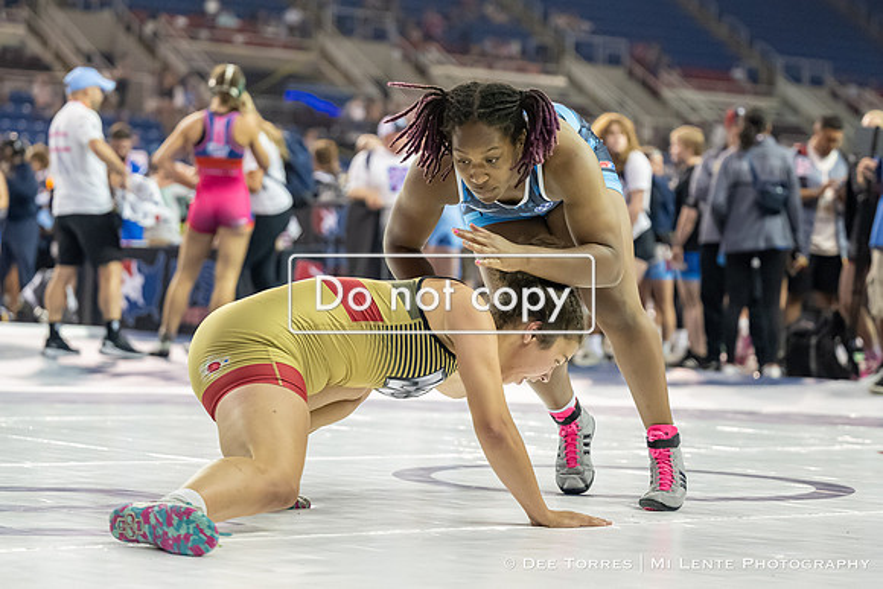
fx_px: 2800
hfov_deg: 17.9
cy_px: 264
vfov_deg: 12.0
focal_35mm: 114
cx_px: 467
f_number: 2.8
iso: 3200
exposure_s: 1/800
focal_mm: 79
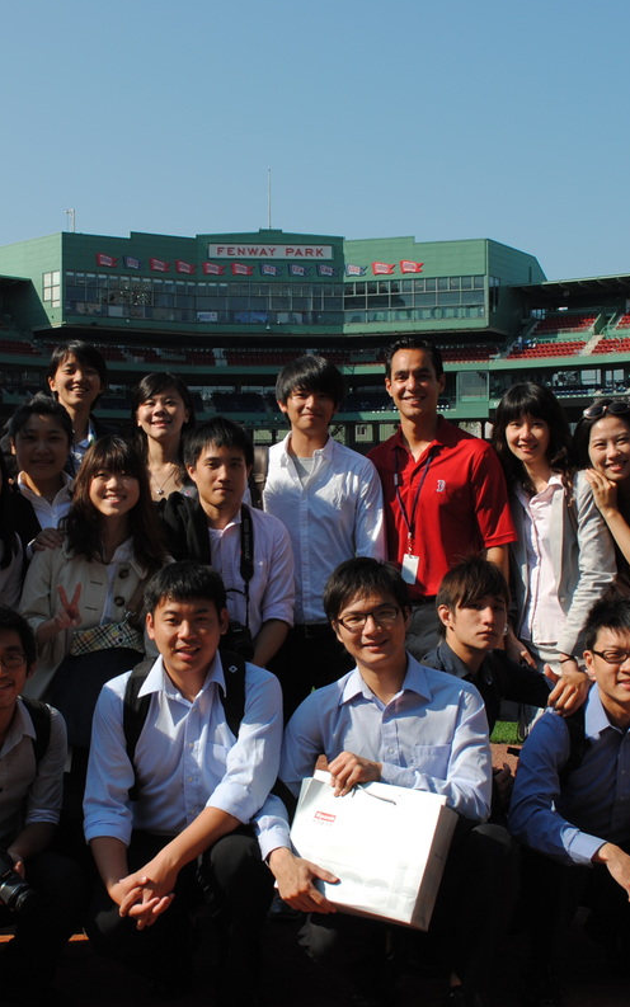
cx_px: 232
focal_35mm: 51
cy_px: 504
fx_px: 1400
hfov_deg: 25.3
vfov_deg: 39.6
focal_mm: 22
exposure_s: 1/250
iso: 100
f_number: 8
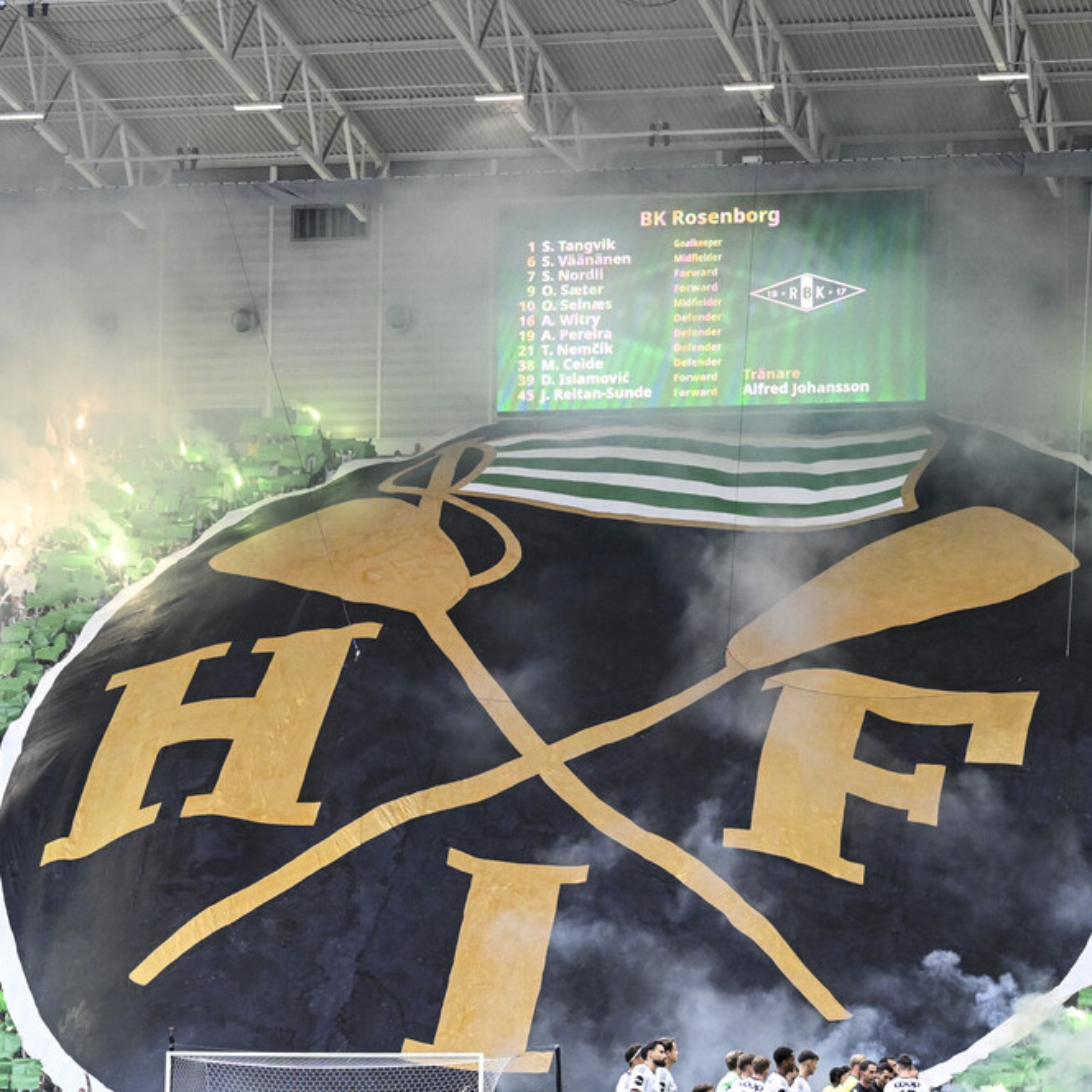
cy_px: 458
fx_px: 4604
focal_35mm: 129
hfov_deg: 13.5
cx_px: 599
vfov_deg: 13.5
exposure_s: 1/1000
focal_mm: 63
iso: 2500
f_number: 3.5
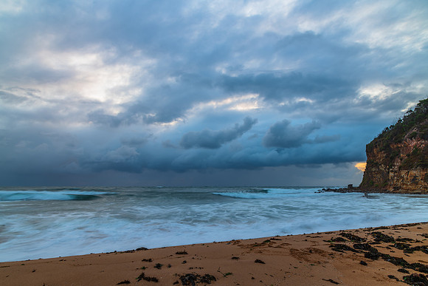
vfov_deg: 52.8
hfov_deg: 73.2
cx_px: 214
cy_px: 143
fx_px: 288
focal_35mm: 24
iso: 31
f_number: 13
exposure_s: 1
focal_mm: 24
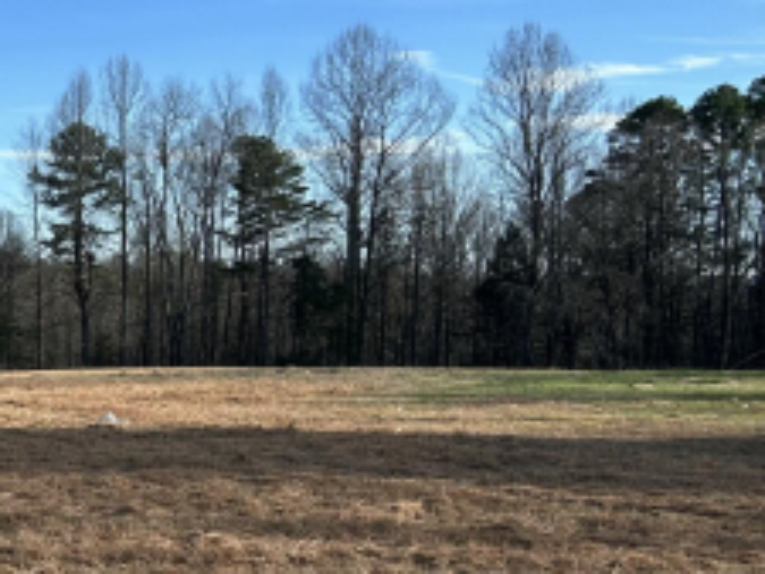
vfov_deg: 19.1
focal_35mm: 77
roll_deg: -0.5
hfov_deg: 22.4
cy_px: 343
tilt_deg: -2.2
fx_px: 1703
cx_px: -253
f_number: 1.5
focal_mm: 5.7
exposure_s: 1/2252
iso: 50
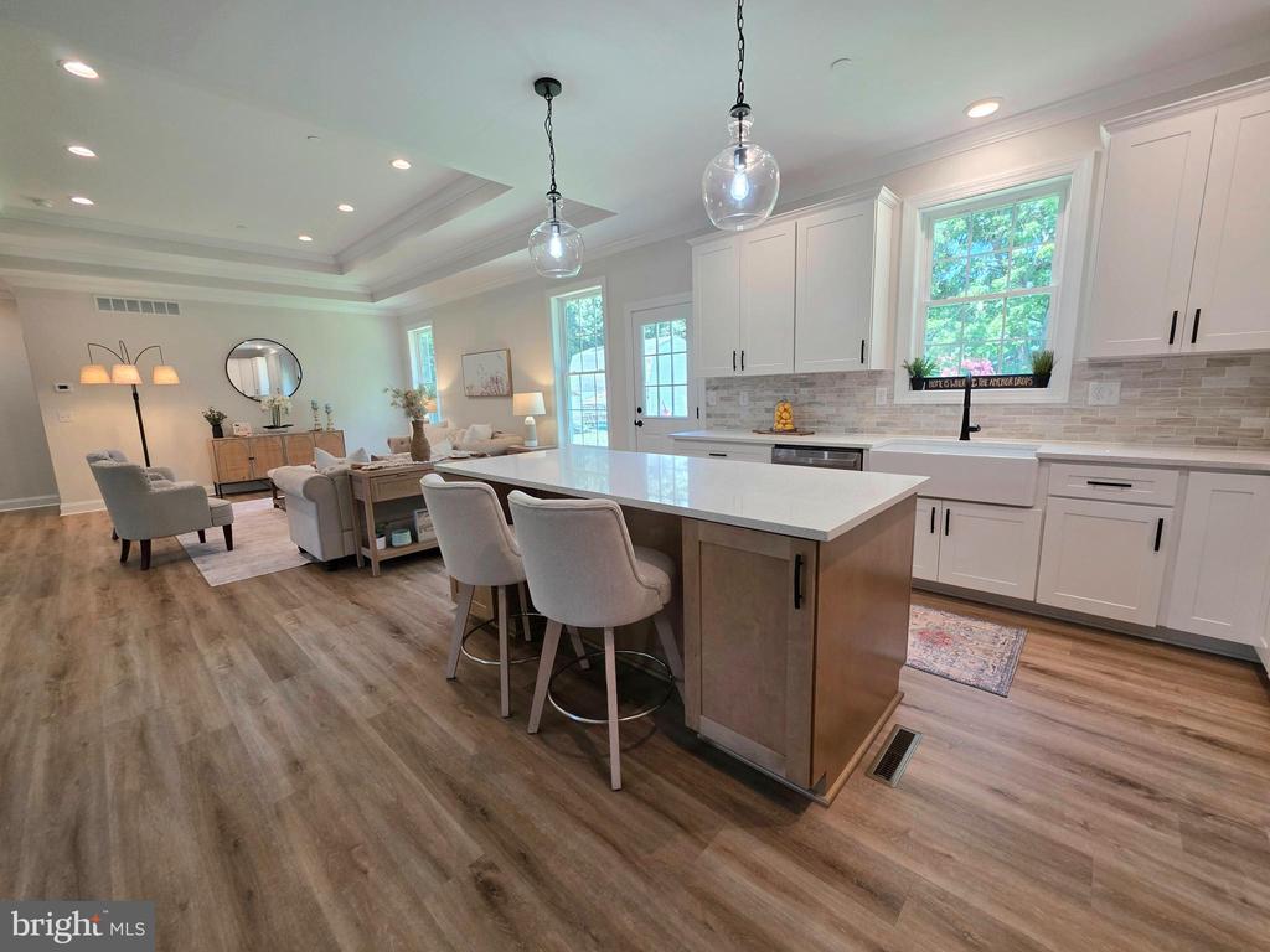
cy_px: 476
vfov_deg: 89.9
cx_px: 635
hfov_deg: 106.2
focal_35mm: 13
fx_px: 477
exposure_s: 1/120
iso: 100
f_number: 1.9
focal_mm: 2.2
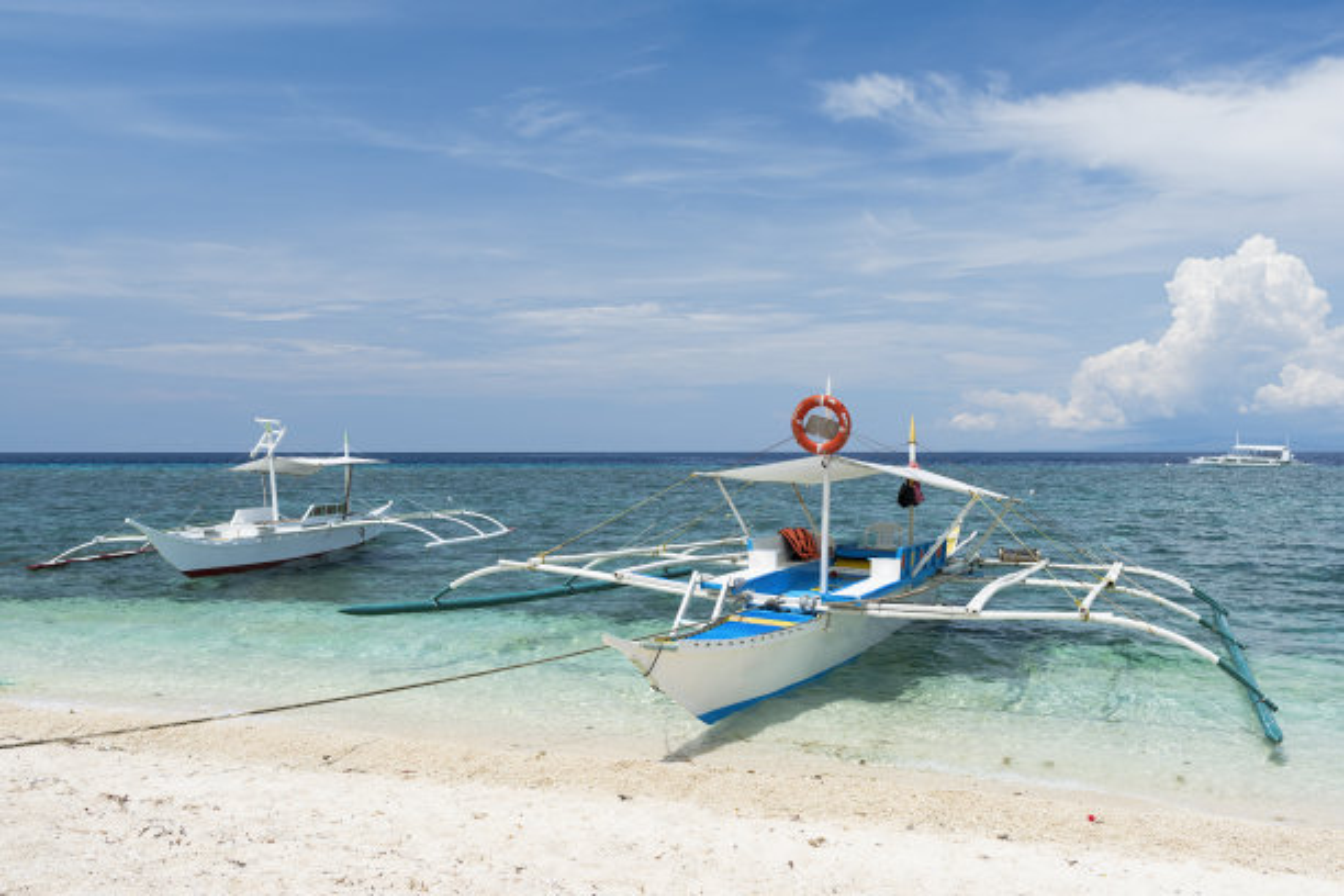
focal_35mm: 31
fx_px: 1157
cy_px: 448
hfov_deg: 60.3
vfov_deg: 42.3
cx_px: 672
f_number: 9
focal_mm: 31
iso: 100
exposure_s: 1/100
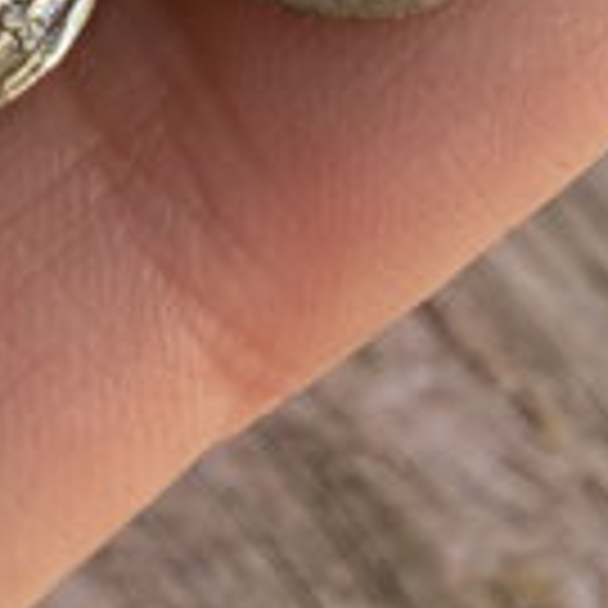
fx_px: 1669
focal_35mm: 84
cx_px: 203
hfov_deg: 20.6
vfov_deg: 18.1
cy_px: -331
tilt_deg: -54.9
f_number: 2.2
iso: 64
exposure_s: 1/121
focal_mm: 2.22
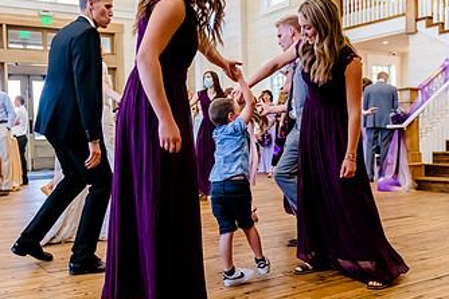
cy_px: 154
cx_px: 206
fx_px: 524
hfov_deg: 46.3
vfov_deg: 31.9
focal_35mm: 42
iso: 3200
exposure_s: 1/640
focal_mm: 24
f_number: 3.2
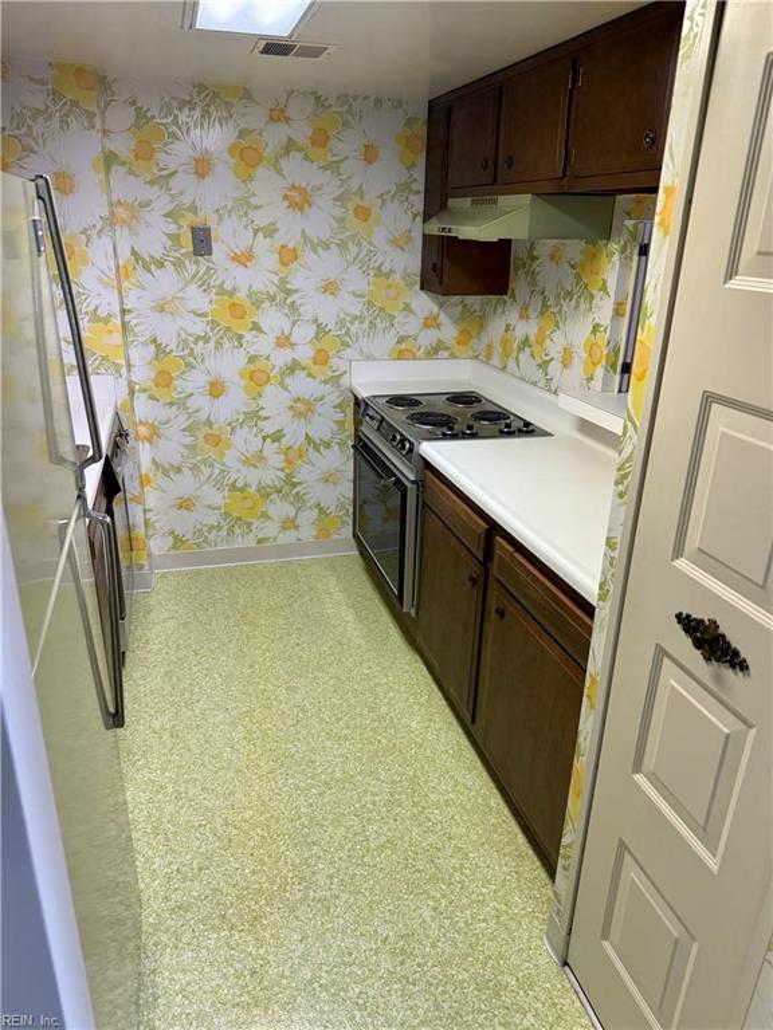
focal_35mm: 24
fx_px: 715
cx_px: 386
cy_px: 515
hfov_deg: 56.8
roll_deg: -1.4
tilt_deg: -21.0
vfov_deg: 71.6
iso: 200
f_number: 1.78
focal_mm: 6.76
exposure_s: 1/120
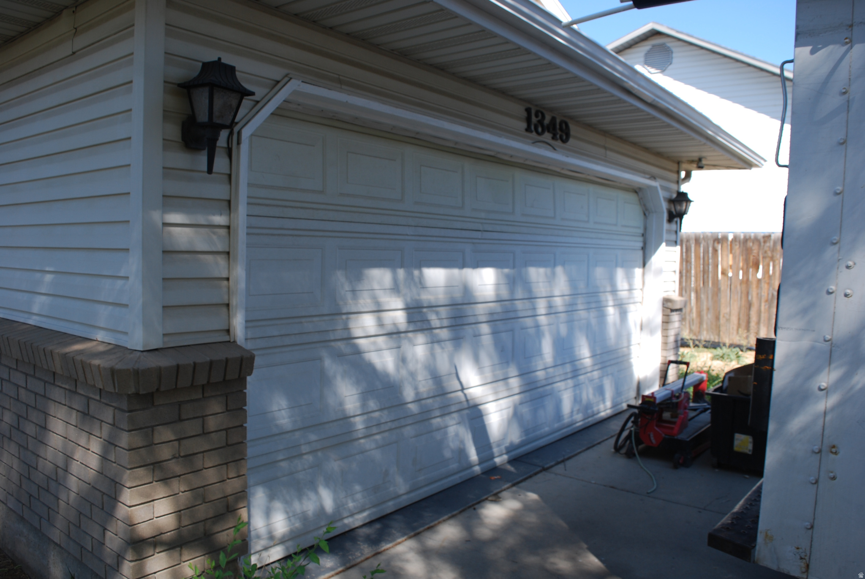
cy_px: 290
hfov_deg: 67.3
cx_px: 432
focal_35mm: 27
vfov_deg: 48.1
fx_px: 650
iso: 100
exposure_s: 1/125
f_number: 5.6
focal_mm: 18
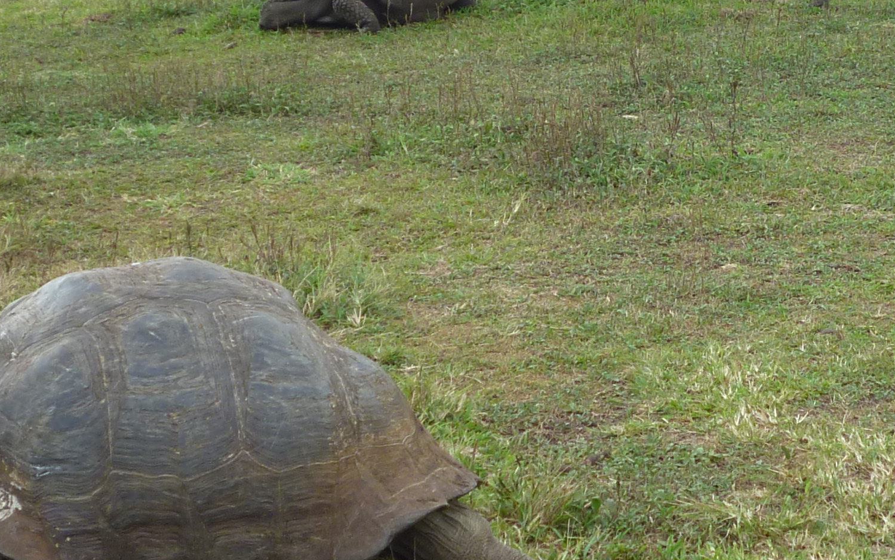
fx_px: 2830
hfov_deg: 17.8
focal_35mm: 116
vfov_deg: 11.2
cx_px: 740
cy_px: 73
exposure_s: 1/160
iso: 100
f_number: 3.7
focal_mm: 7.3
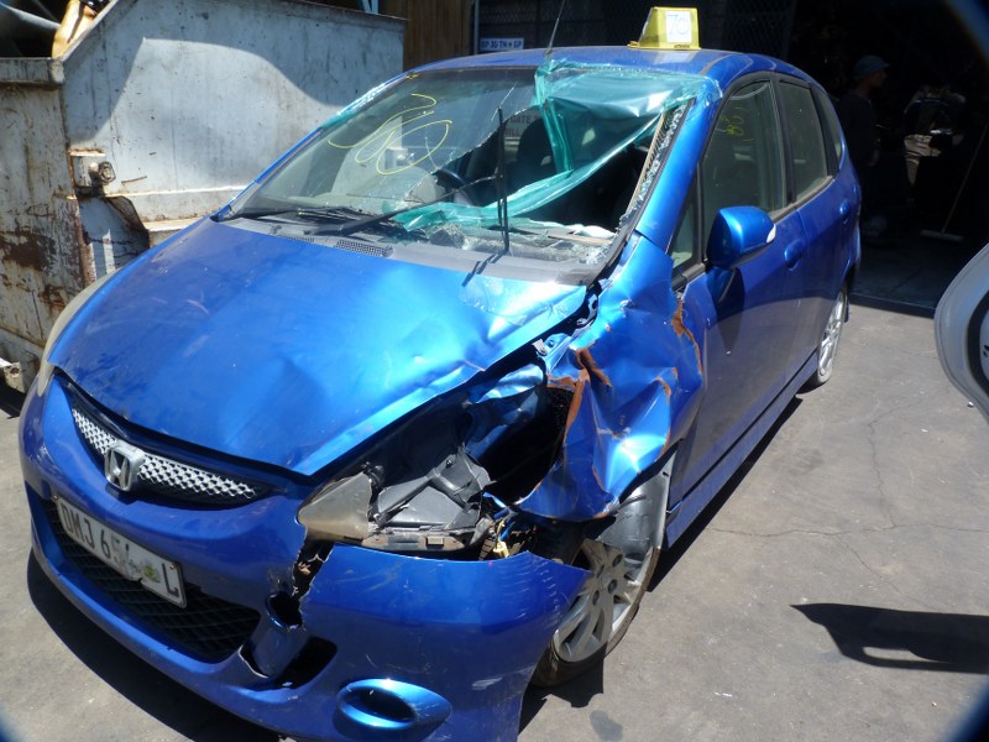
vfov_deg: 54.9
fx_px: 714
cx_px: 494
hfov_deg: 69.4
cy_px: 371
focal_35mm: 25
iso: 80
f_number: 5
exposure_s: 1/200
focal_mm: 4.5
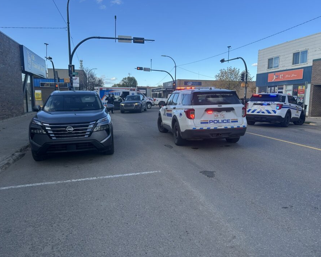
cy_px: 136
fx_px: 257
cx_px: 176
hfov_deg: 63.9
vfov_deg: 53.2
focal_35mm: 27
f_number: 1.78
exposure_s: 1/1393
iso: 80
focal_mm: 6.86
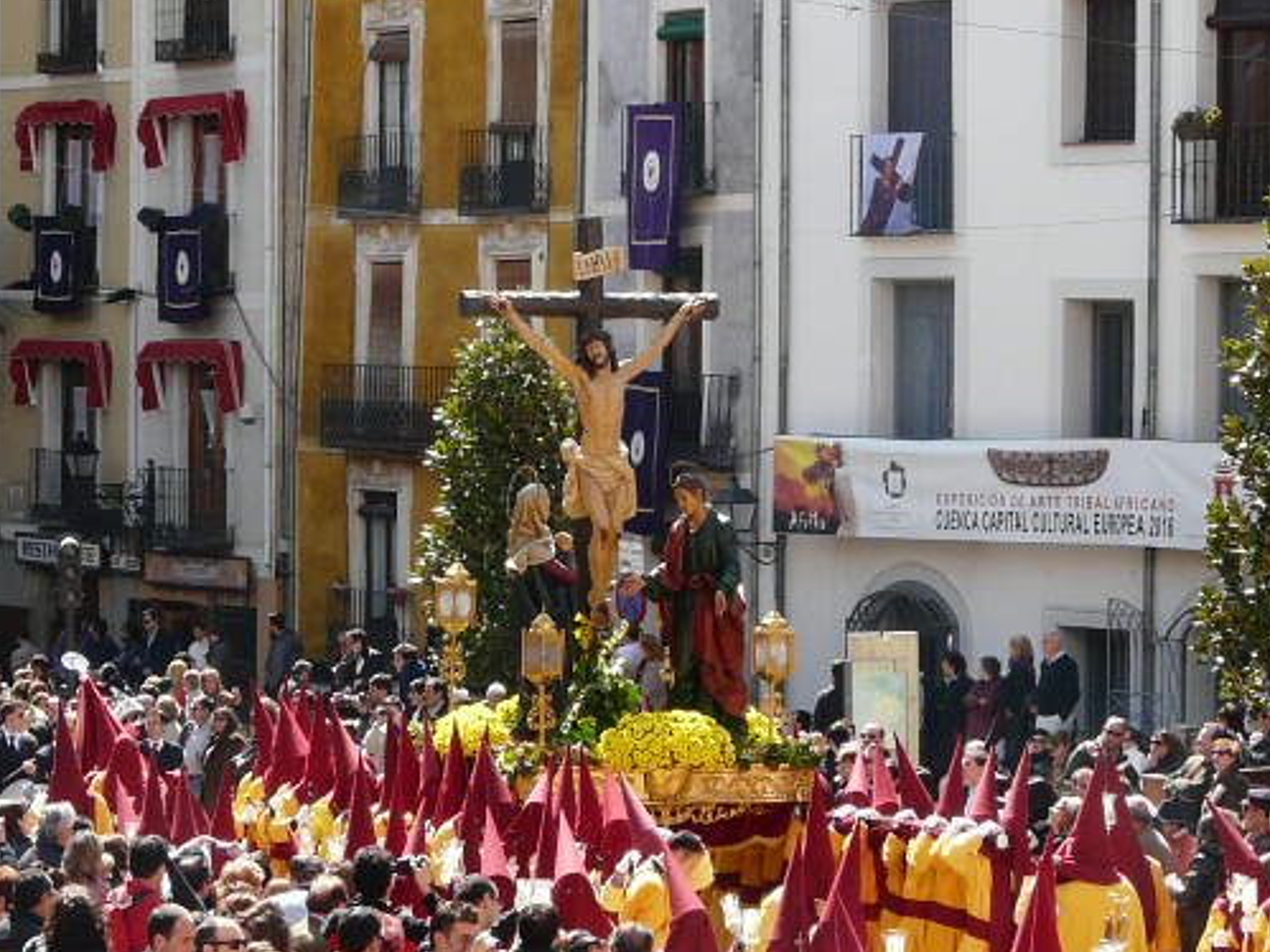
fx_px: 5172
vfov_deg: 10.5
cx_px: 753
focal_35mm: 141
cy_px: 428
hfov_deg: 14.0
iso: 100
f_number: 4.5
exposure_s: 1/200
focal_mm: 11.4
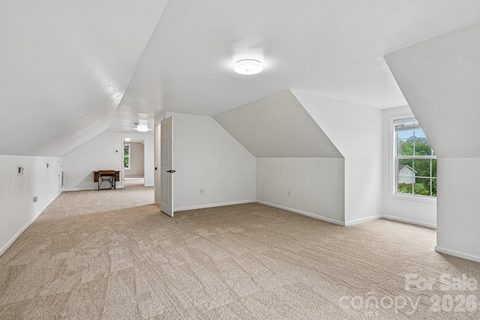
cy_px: 160
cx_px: 240
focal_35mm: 18
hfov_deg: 91.6
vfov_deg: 68.9
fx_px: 233
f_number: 8
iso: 400
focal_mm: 17.5
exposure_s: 1/13
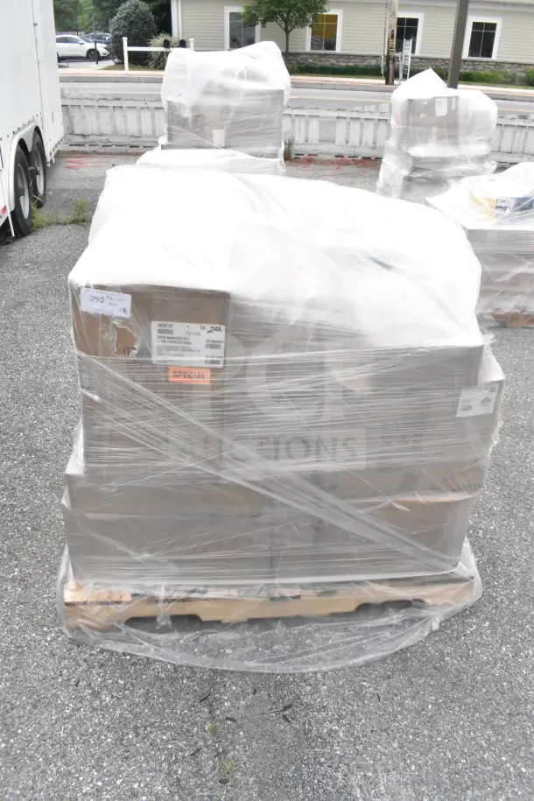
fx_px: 601
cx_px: 267
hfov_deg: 47.9
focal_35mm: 27
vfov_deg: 67.4
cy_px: 400
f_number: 18
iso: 6400
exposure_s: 1/1250
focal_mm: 18
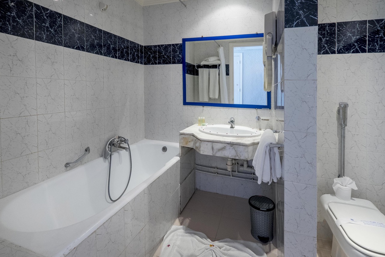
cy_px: 128
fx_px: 171
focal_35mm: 16
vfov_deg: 73.7
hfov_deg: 96.7
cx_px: 192
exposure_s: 1/20
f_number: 5.6
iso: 1600
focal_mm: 10.5
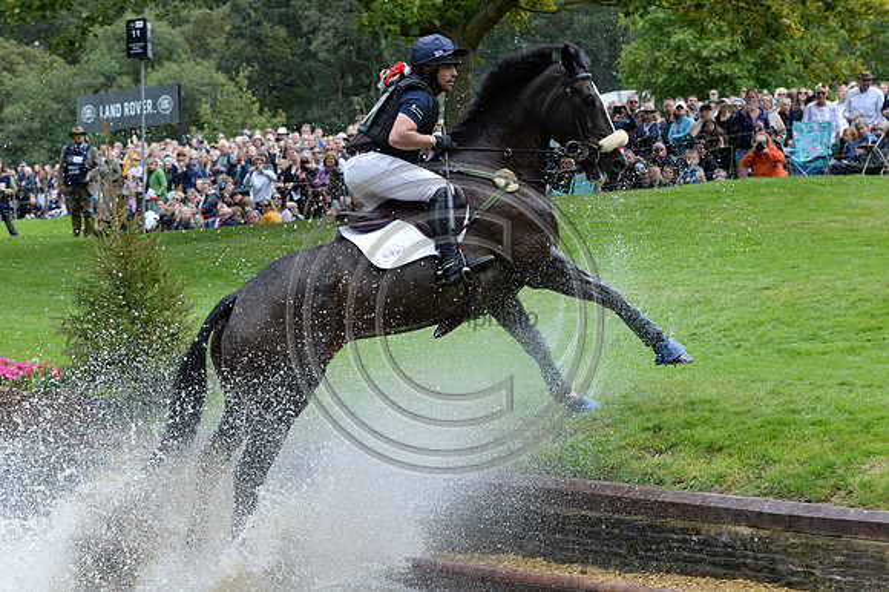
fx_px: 2591
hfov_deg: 19.5
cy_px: 296
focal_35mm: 105
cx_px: 444
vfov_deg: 13.0
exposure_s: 1/1000
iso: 2000
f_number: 8
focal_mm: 105
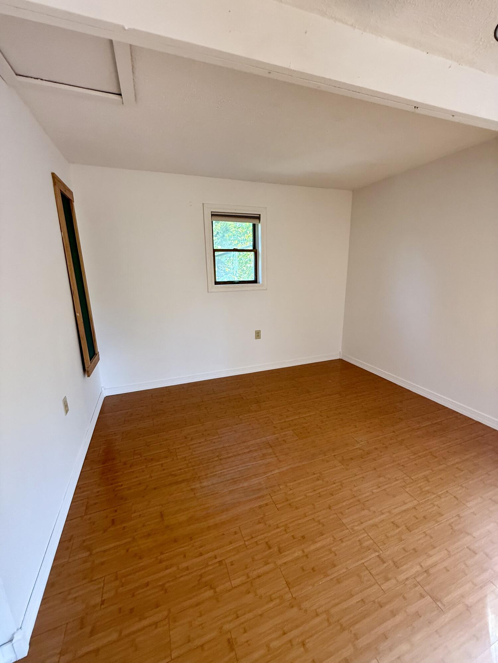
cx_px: 249
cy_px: 332
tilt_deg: -12.7
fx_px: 269
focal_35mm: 14
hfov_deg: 85.7
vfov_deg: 102.1
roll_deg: +0.2
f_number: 2.2
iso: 250
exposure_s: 1/99
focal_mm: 2.22
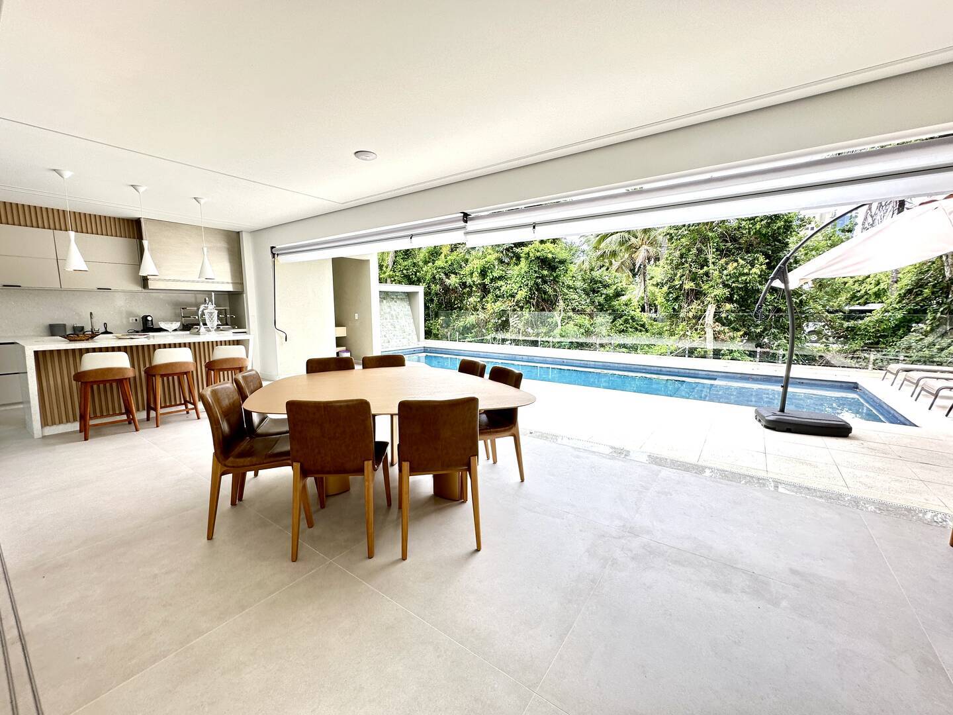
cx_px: 476
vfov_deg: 85.7
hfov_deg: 102.1
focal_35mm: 14
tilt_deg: -6.5
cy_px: 358
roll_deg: -0.3
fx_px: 385
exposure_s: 1/99
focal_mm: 2.22
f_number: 2.2
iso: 40
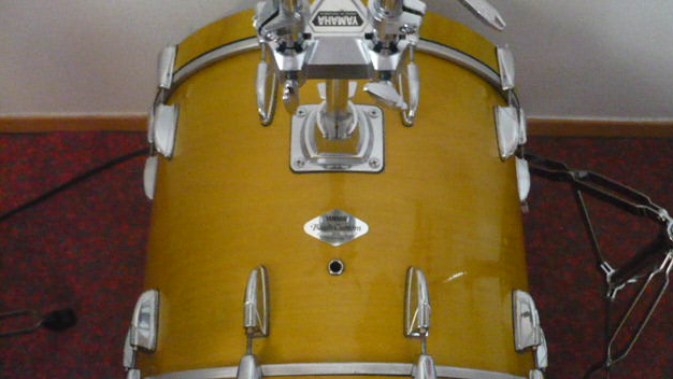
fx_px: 696
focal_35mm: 39
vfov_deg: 30.4
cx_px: 343
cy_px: 172
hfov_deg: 51.6
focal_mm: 5.8
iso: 800
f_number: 2.8
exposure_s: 1/13
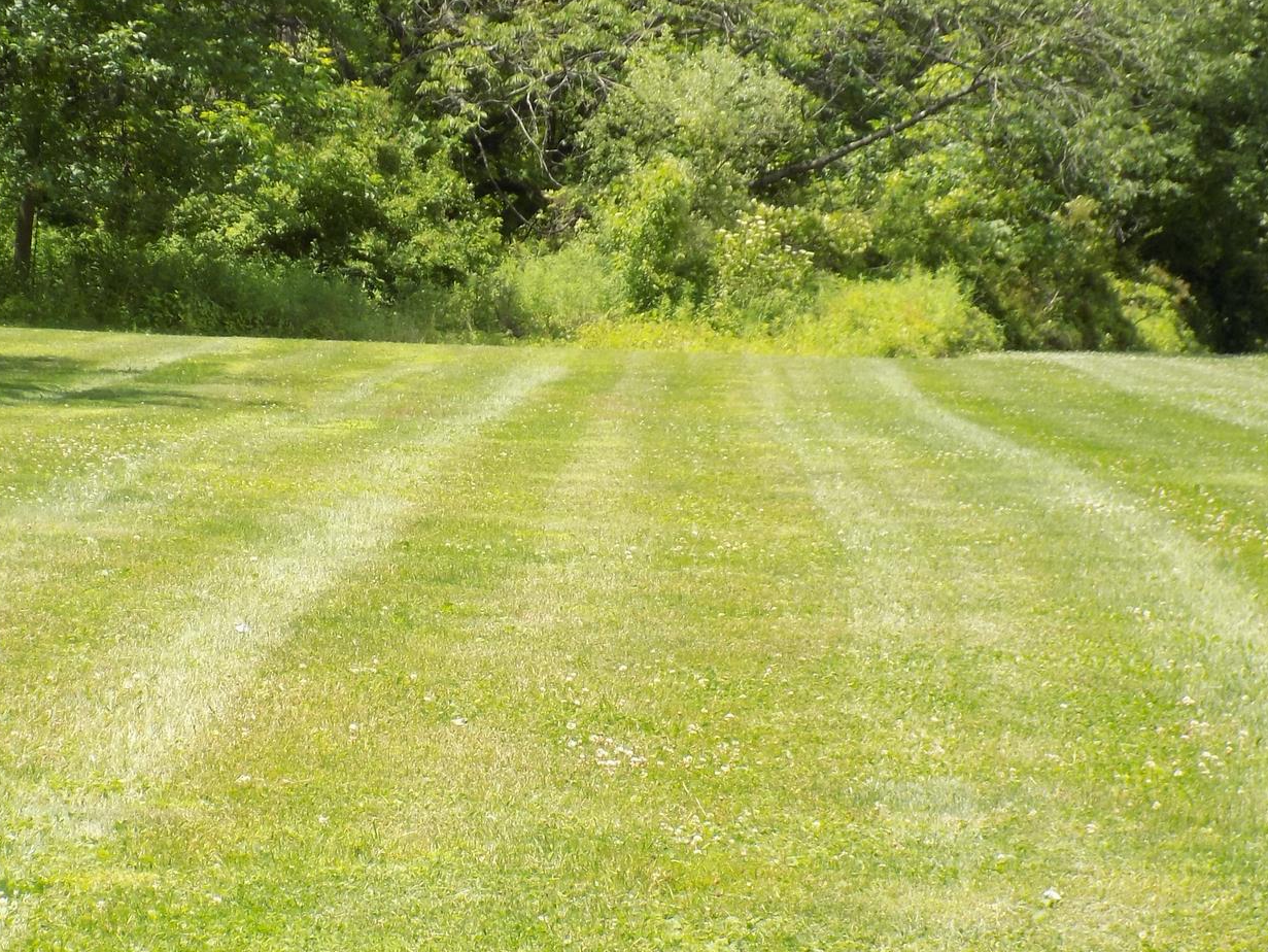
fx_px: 5240
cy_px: 556
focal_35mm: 143
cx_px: 367
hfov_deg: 13.8
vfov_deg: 10.4
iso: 80
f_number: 4.4
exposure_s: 1/250
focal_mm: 15.3
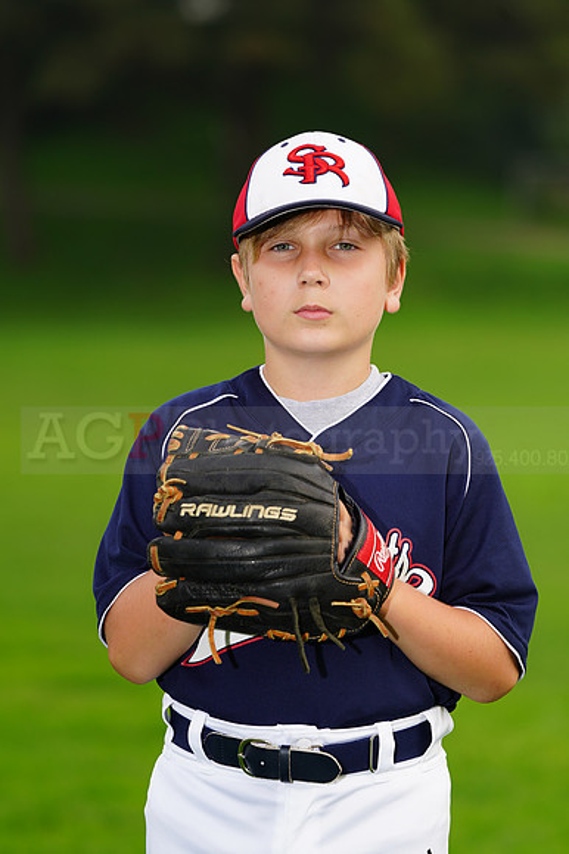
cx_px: 284
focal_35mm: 235
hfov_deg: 5.8
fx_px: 5578
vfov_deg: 8.8
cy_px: 427
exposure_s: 1/250
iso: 200
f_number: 5.6
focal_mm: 235
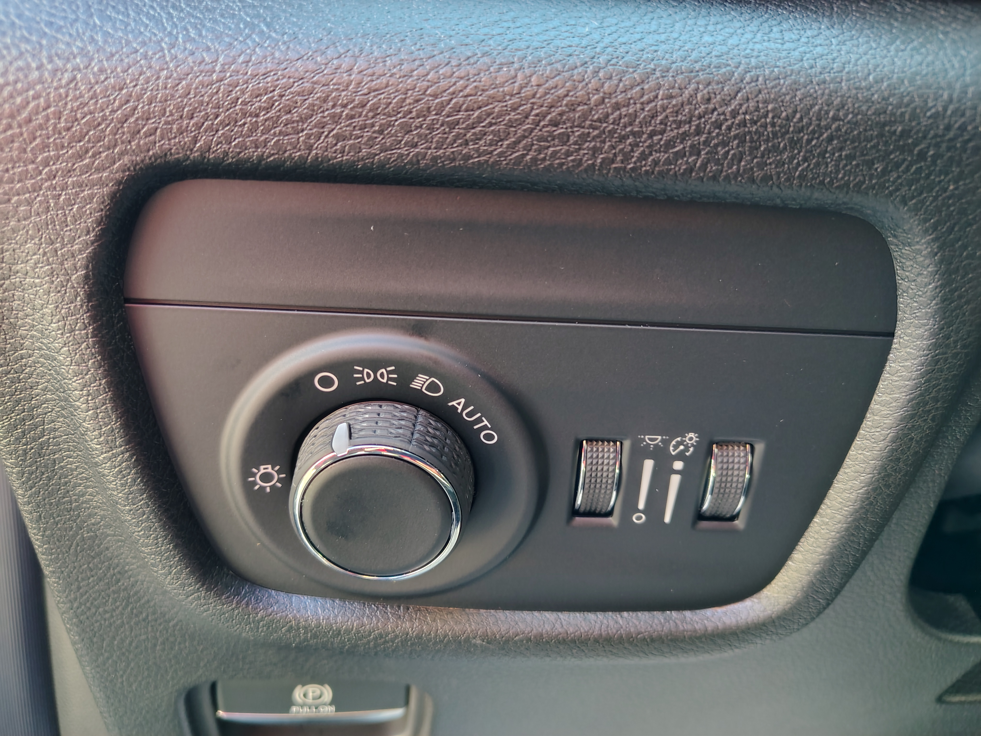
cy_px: 368
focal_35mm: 24
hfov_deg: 71.6
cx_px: 490
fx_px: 680
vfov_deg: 56.8
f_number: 1.8
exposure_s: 1/12.5
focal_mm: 5.56
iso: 212
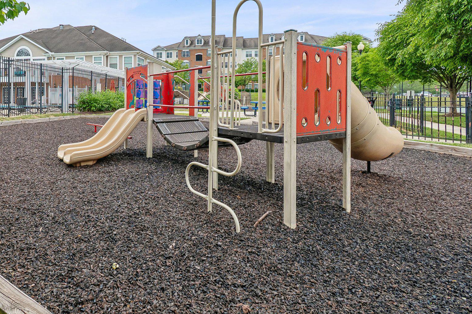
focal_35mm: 20
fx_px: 262
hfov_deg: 81.4
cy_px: 108
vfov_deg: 60.6
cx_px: 160
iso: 400
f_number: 5.6
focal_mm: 10
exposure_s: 1/800
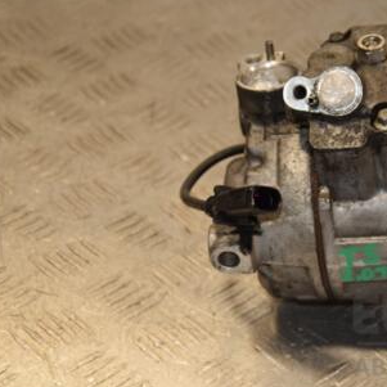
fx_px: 1670
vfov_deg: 13.2
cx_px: 329
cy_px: 143
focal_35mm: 132
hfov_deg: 13.1
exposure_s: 1/200
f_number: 5.6
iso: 800
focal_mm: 52
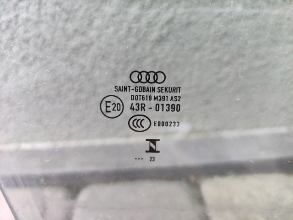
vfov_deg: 54.9
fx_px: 212
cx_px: 146
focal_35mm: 25
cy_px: 110
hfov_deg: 69.4
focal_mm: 5.43
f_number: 1.89
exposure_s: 1/60
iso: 303
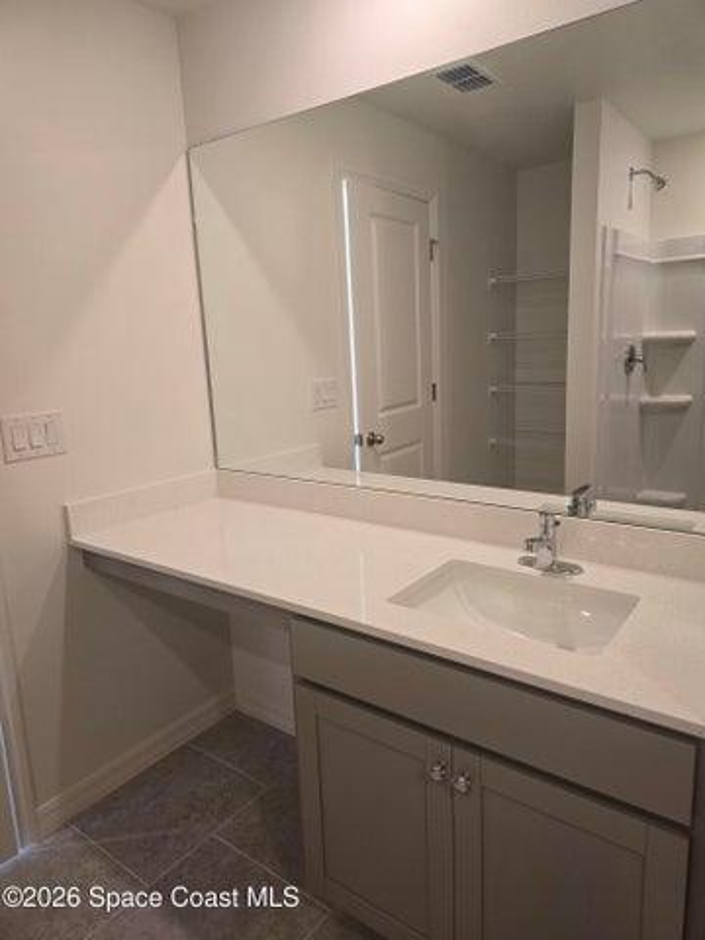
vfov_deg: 73.9
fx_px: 625
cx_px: 352
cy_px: 470
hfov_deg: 58.9
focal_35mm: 23
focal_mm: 6.3
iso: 125
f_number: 1.7
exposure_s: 1/120
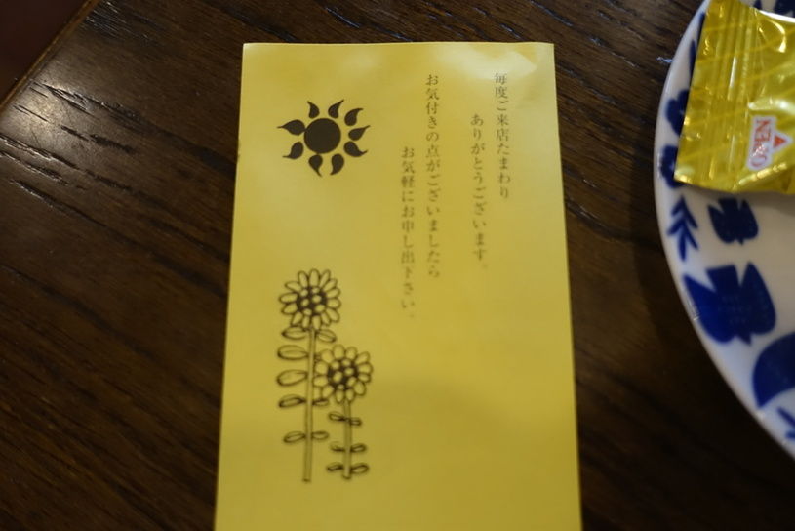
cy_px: 266
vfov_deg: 40.0
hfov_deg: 57.2
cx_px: 398
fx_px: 729
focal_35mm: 33
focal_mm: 12.2
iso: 800
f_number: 2.8
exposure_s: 1/40
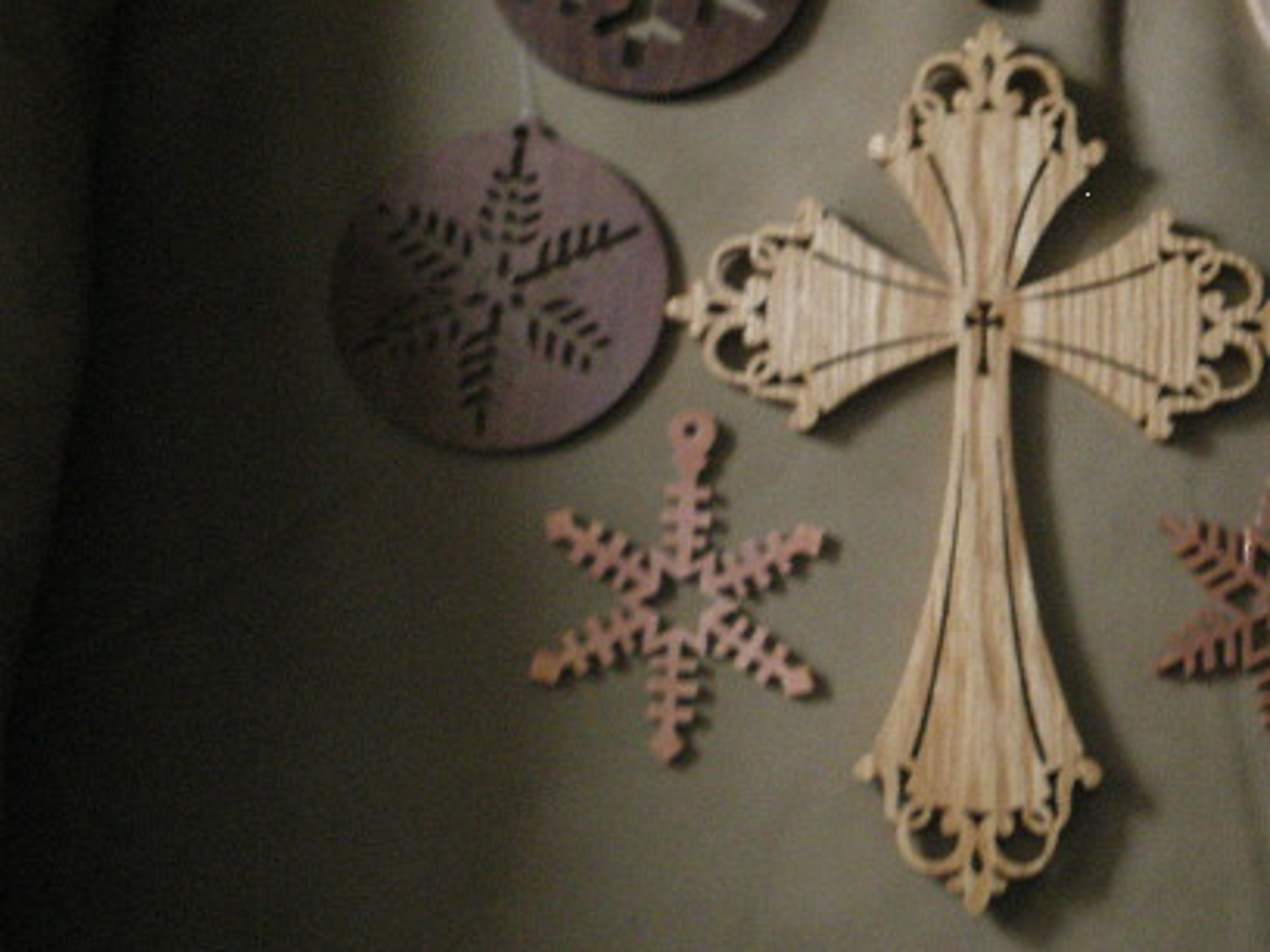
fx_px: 4256
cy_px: 389
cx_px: 971
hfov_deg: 16.9
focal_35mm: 116
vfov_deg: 12.8
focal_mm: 12.3
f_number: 4.6
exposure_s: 1/4
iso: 400
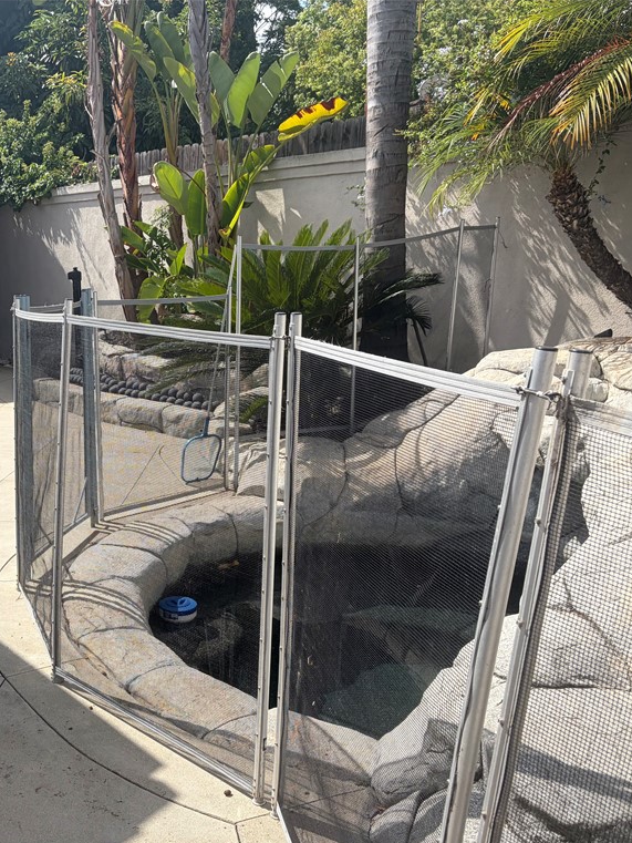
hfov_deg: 39.4
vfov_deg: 52.6
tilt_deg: -10.7
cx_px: 142
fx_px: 852
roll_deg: +0.0
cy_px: 424
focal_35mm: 35
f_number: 1.6
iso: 50
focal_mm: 5.96
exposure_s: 1/3448
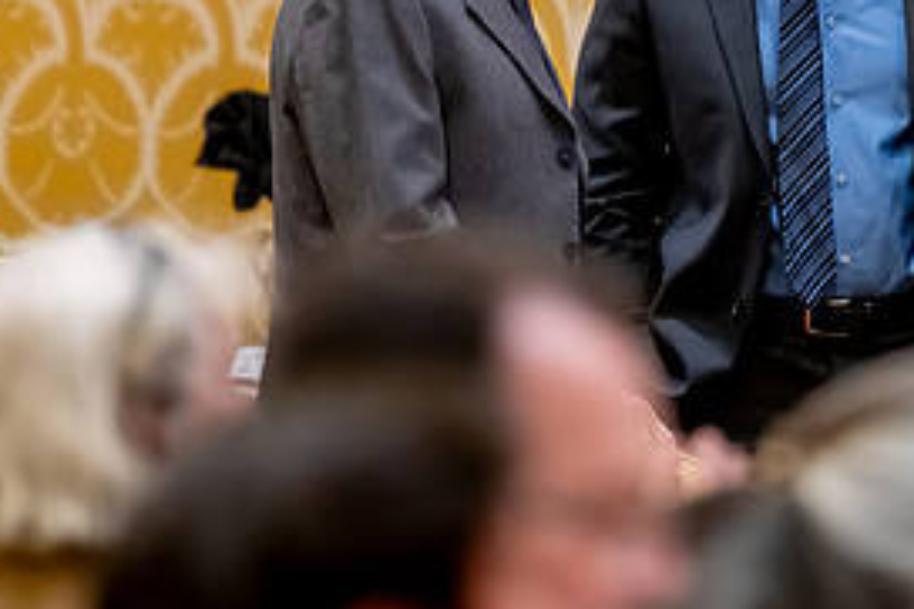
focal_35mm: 473
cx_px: 709
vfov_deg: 2.9
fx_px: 12001
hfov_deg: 4.4
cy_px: -68
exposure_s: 1/100
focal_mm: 200
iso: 6400
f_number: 2.8
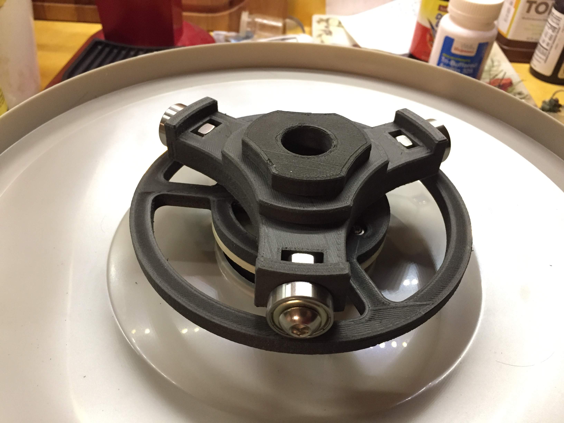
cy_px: 212
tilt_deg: -43.5
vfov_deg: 48.2
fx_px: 472
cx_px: 282
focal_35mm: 29
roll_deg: -4.4
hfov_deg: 61.7
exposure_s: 1/17
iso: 250
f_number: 2.2
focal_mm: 4.15
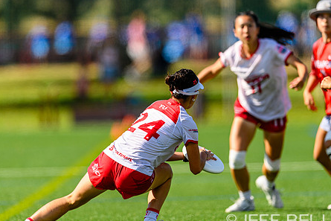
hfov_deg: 4.0
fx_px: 4792
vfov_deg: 2.6
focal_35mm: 521
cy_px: 107
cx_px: 177
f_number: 3.2
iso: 100
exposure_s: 1/1600
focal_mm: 400
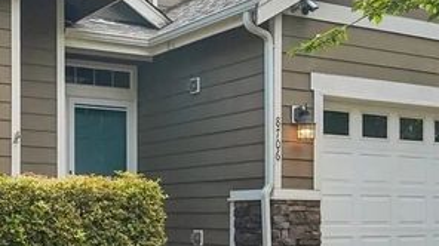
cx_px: 154
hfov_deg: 35.8
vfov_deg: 20.0
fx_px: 675
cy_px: 0
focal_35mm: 58
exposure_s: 1/500
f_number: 8
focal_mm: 16
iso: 1600
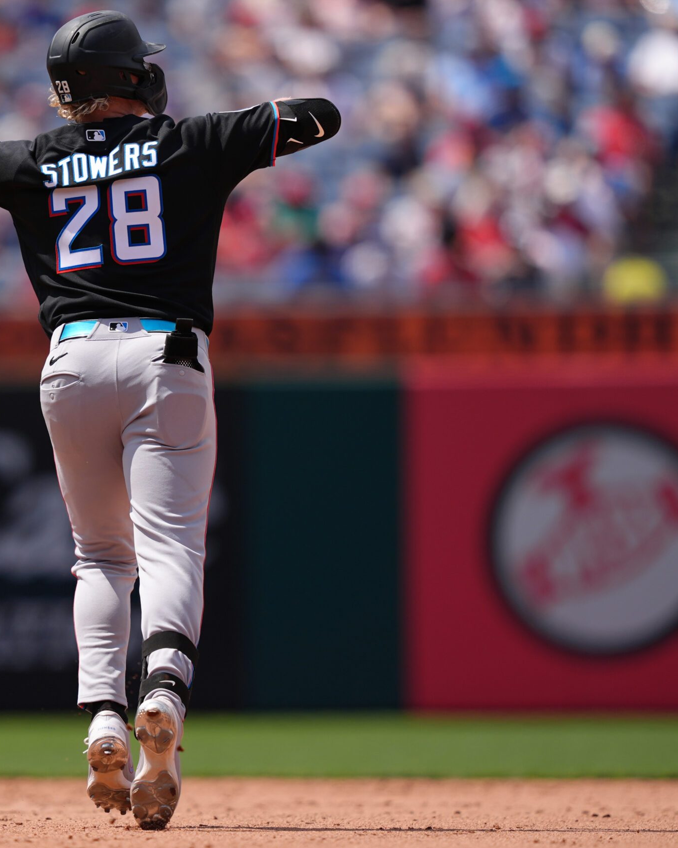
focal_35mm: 564
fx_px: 14148
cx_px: 93
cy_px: 424
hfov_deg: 2.7
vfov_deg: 3.4
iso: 320
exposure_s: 1/6400
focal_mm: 400
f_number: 2.8
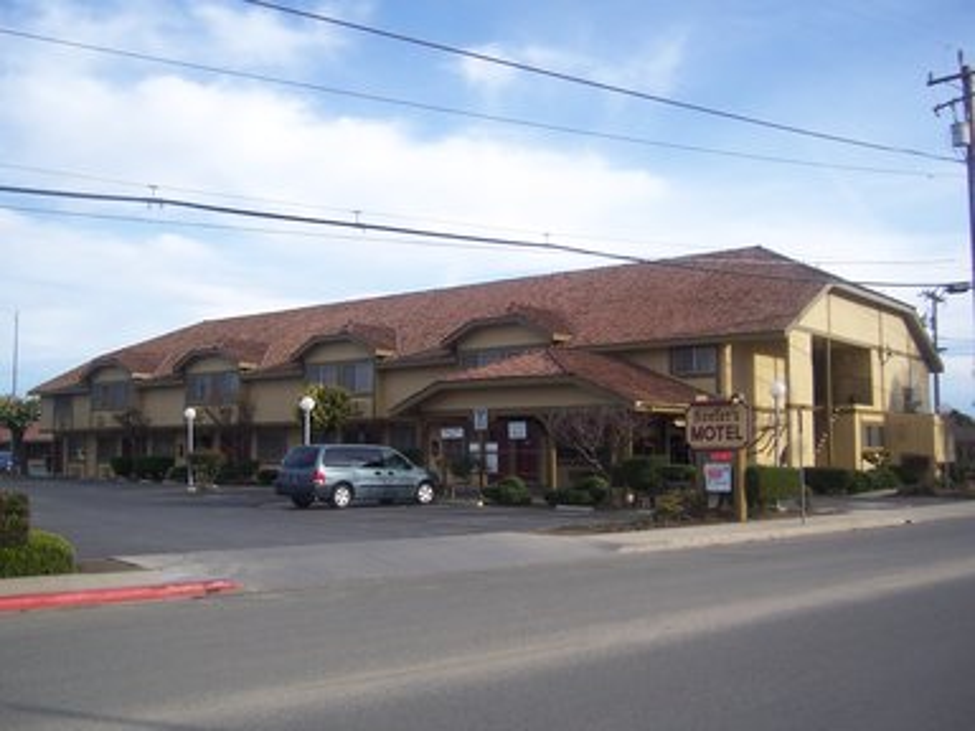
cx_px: 488
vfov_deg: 39.7
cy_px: 366
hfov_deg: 51.4
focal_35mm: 36
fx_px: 1014
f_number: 3
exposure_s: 1/500
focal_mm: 6
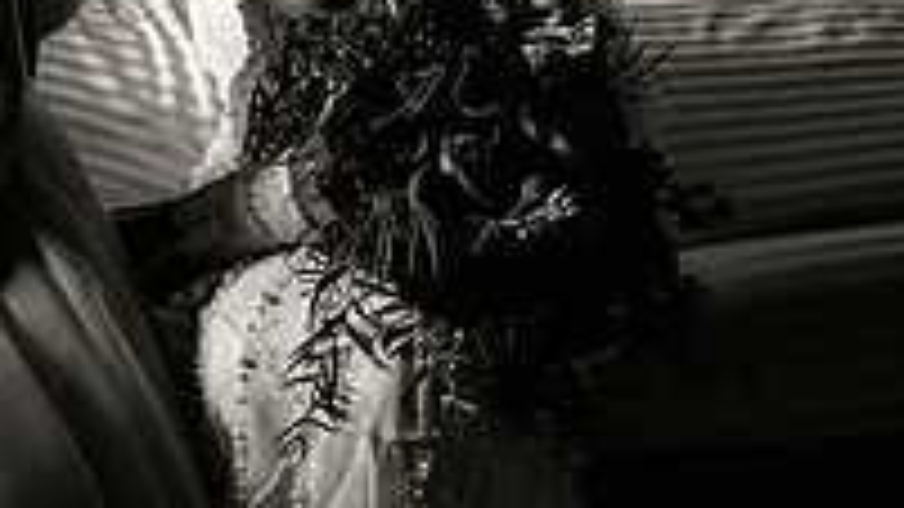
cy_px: -61
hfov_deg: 19.6
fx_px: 2541
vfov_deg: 11.3
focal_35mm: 106
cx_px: 4
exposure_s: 1/1000
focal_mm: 35
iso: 1250
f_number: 2.8
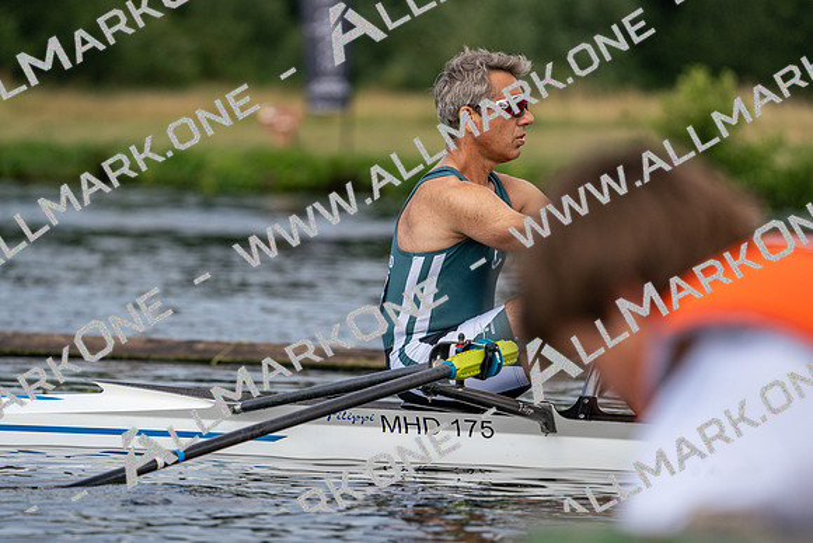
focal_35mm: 341
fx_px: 7702
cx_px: 406
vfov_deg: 4.0
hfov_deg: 6.0
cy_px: 272
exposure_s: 1/1600
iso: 320
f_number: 6.3
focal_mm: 341
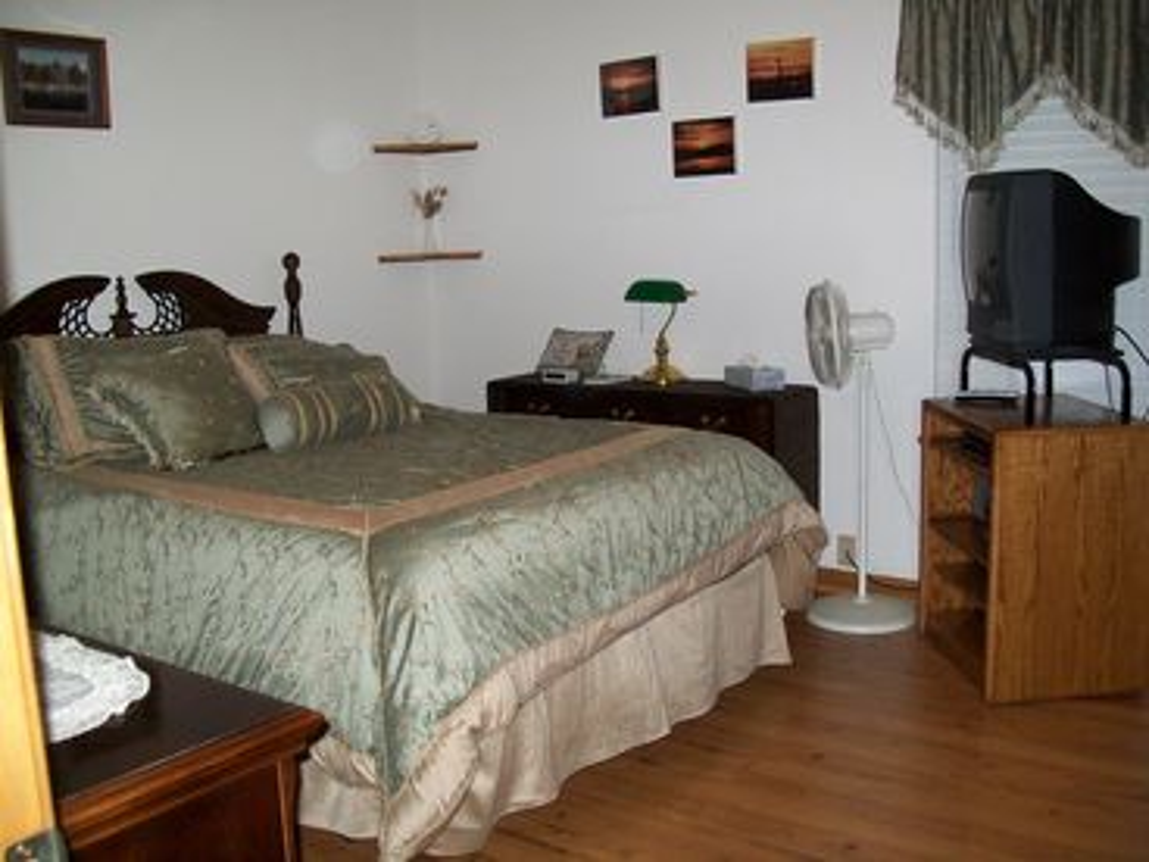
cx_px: 574
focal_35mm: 36
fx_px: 1195
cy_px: 431
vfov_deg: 39.7
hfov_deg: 51.4
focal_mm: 6
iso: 160
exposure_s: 1/60
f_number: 2.7
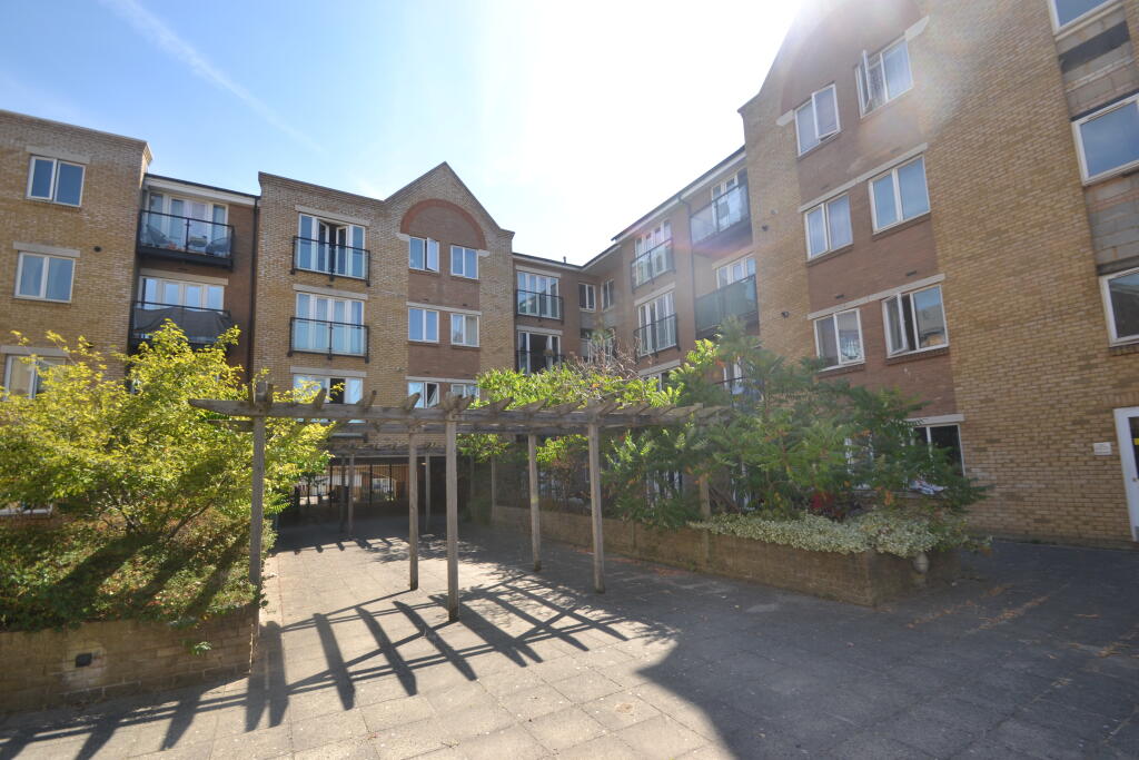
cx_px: 570
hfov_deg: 100.4
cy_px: 380
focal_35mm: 15
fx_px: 475
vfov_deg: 77.3
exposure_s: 1/200
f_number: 5.6
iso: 100
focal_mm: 10
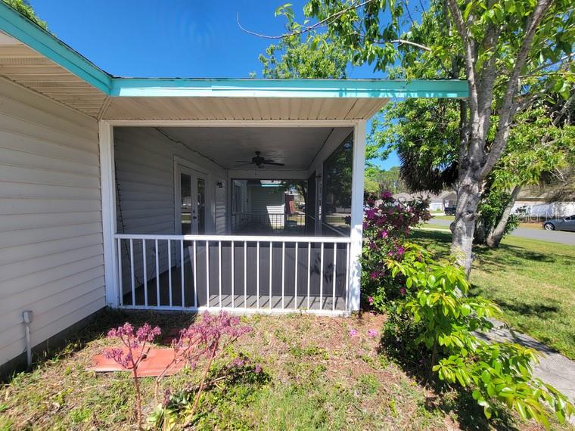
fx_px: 216
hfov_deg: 106.2
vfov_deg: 89.9
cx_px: 288
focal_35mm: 13
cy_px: 216
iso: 50
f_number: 2.2
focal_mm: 2.2
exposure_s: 1/880
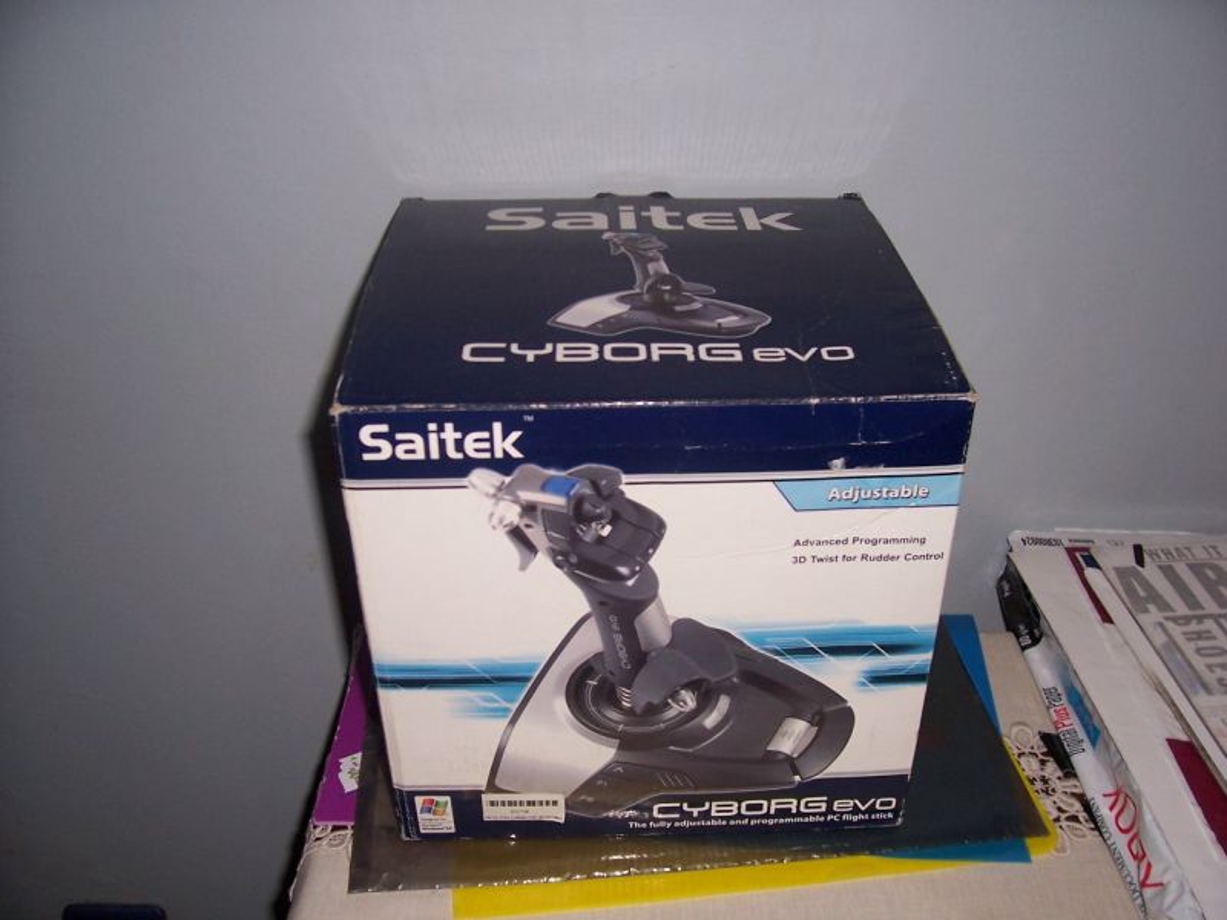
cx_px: 614
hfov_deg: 54.0
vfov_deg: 41.8
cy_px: 460
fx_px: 1205
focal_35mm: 34
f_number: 2.7
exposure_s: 1/60
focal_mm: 5.6
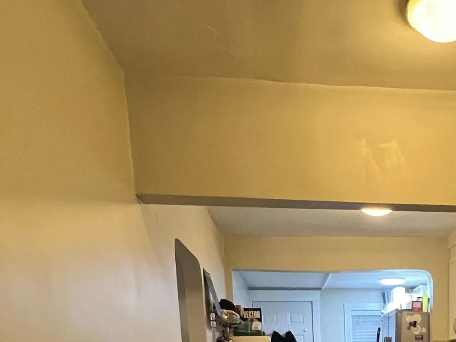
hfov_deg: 45.9
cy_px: 467
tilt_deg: -10.8
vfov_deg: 29.0
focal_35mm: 38
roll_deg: +1.5
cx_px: 379
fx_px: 501
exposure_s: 1/60
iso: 500
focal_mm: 1.57
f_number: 1.8
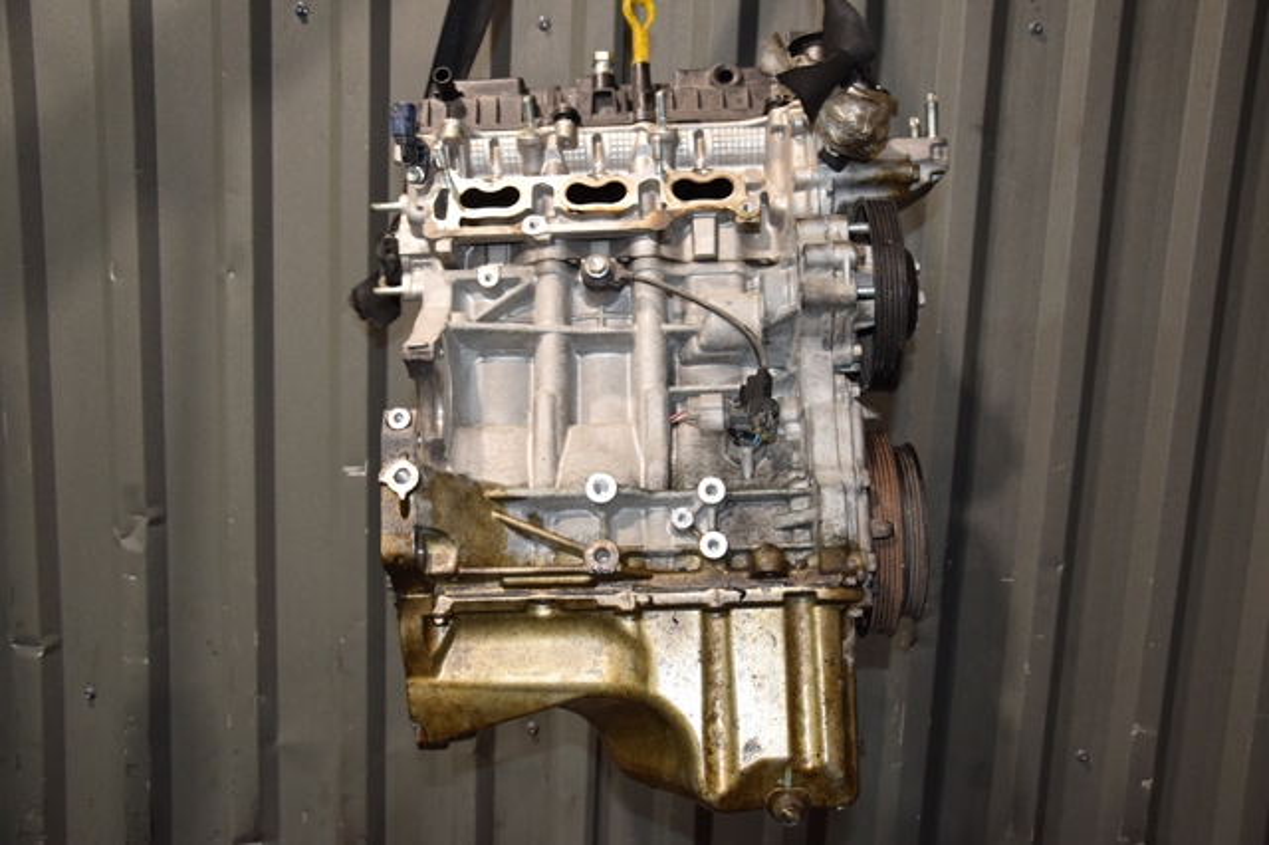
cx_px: 634
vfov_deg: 36.8
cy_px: 422
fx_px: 1268
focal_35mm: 36
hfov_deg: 53.2
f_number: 5
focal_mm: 24
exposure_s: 1/80
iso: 800
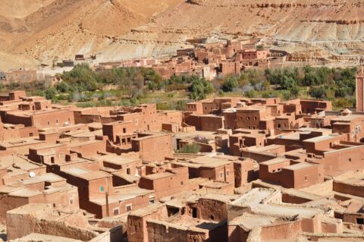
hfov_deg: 33.4
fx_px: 606
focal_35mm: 60
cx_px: 182
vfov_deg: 22.6
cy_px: 121
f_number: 10
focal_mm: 40
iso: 200
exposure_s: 1/400
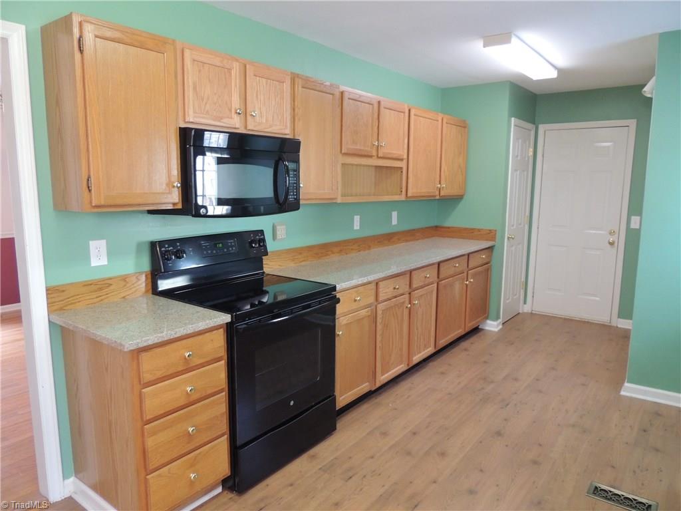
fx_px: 472
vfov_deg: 56.8
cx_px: 340
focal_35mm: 24
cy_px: 256
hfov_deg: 71.6
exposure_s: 1/20
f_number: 3
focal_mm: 4.3
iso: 400
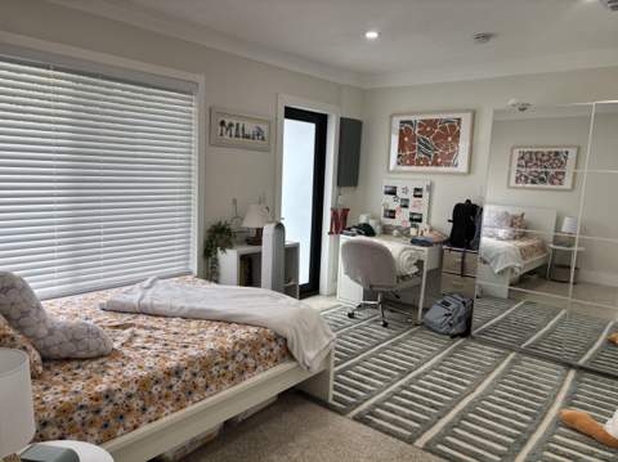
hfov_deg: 67.4
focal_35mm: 26
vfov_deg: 53.0
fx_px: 464
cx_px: 309
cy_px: 231
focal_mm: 5.96
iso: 50
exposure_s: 1/120
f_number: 1.6
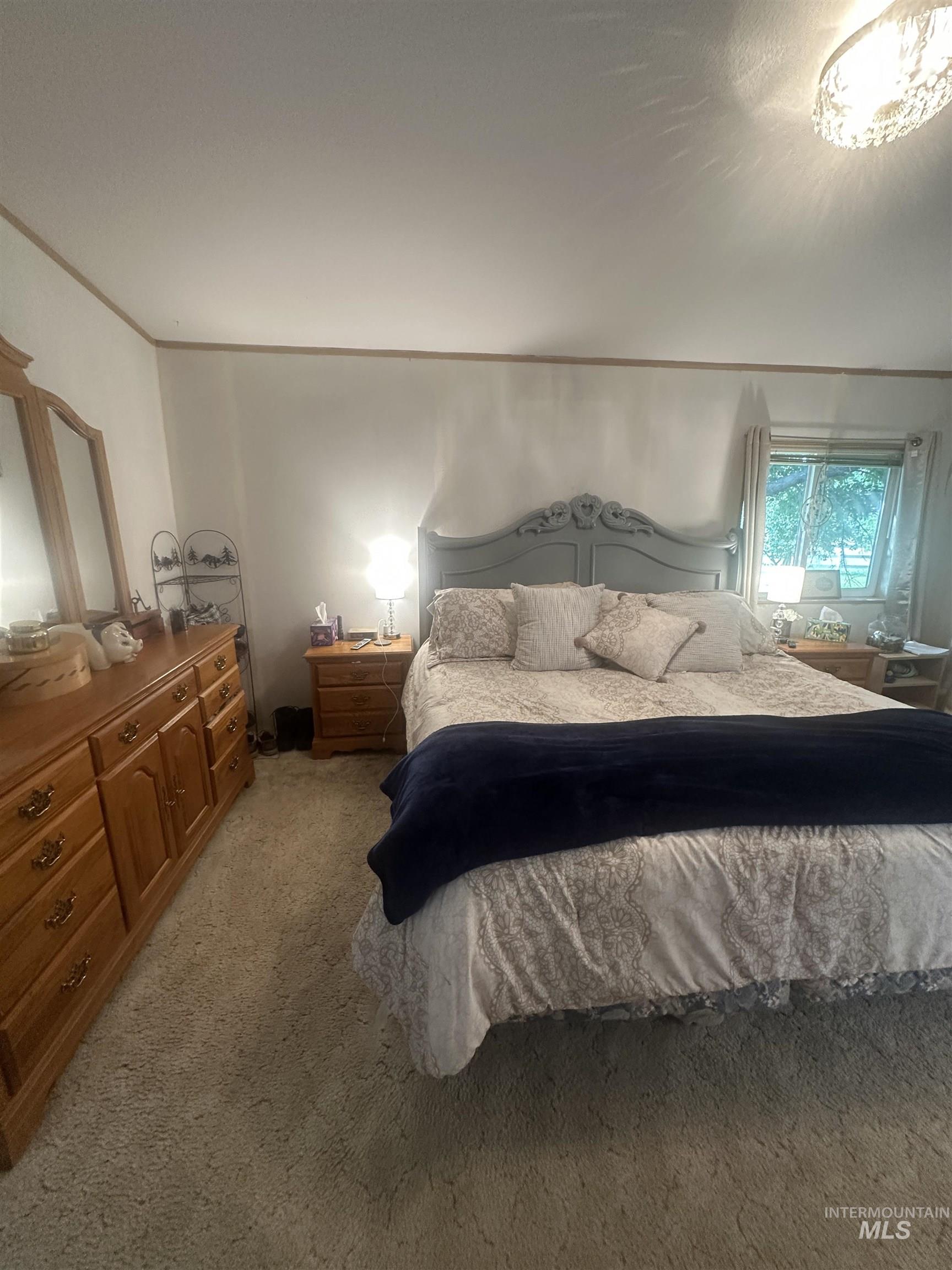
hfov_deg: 85.7
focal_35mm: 14
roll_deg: -1.2
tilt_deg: -13.8
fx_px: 513
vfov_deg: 102.1
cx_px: 476
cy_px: 635
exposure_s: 1/60
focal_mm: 2.22
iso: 250
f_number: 2.2
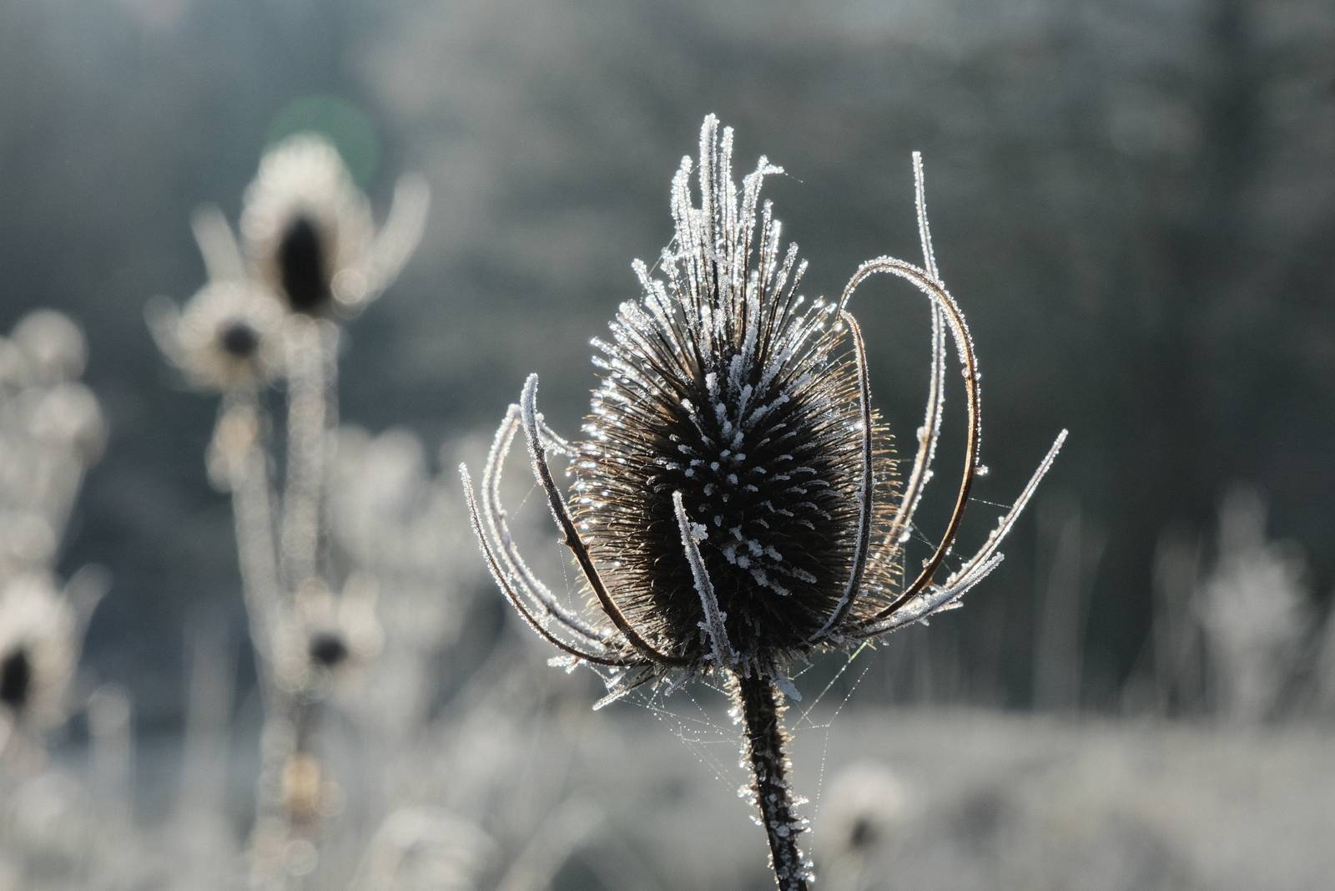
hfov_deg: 17.1
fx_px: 4450
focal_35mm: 120
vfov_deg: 11.4
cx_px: 668
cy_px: 446
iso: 640
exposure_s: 1/320
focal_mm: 80
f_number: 11
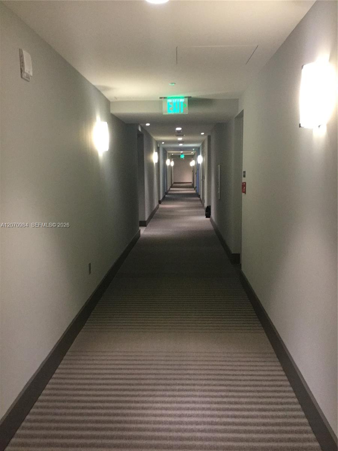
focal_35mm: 31
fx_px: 404
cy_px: 226
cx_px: 169
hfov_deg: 45.4
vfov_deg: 58.4
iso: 250
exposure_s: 1/30
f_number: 2.4
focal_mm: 3.3
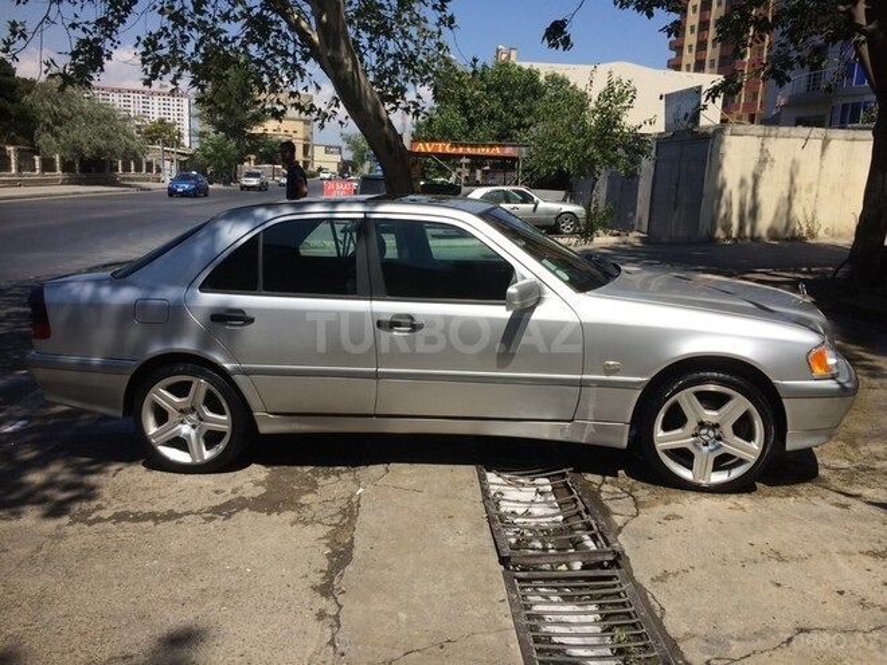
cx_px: 444
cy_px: 332
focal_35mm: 29
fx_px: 743
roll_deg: -2.3
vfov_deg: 48.2
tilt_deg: -11.2
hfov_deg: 61.7
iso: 32
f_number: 2.2
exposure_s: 1/2564
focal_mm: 4.15
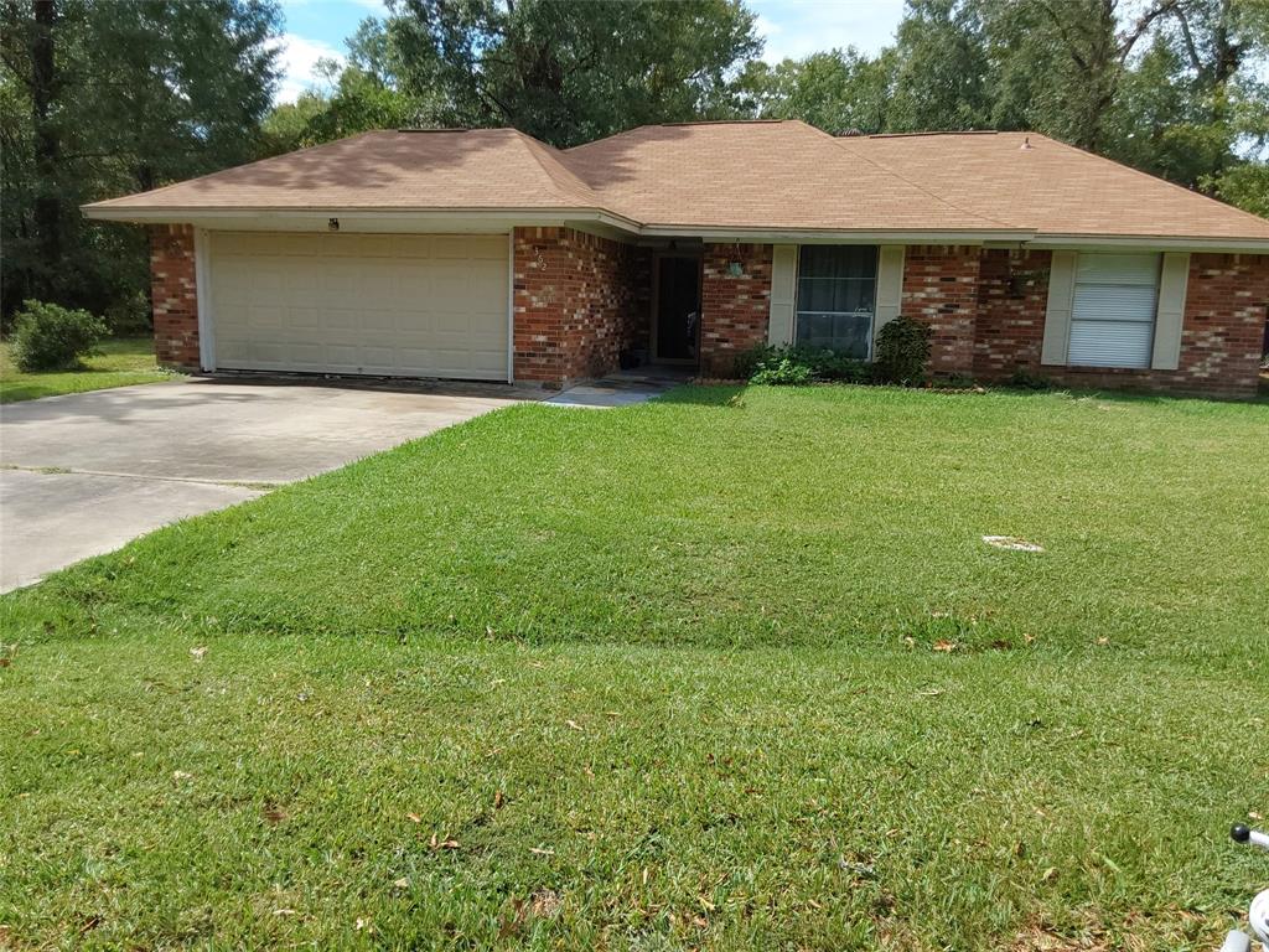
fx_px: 1026
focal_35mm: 28
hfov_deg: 63.4
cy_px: 476
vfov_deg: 49.7
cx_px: 634
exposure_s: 1/1442
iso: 50
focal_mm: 2.91
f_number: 1.9
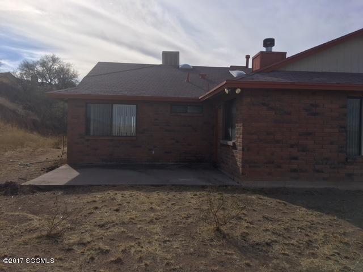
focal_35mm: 29
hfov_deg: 61.7
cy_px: 136
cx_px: 182
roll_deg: -1.4
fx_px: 304
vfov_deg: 48.2
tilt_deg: +0.2
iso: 25
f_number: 2.2
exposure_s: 1/2262
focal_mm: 4.15
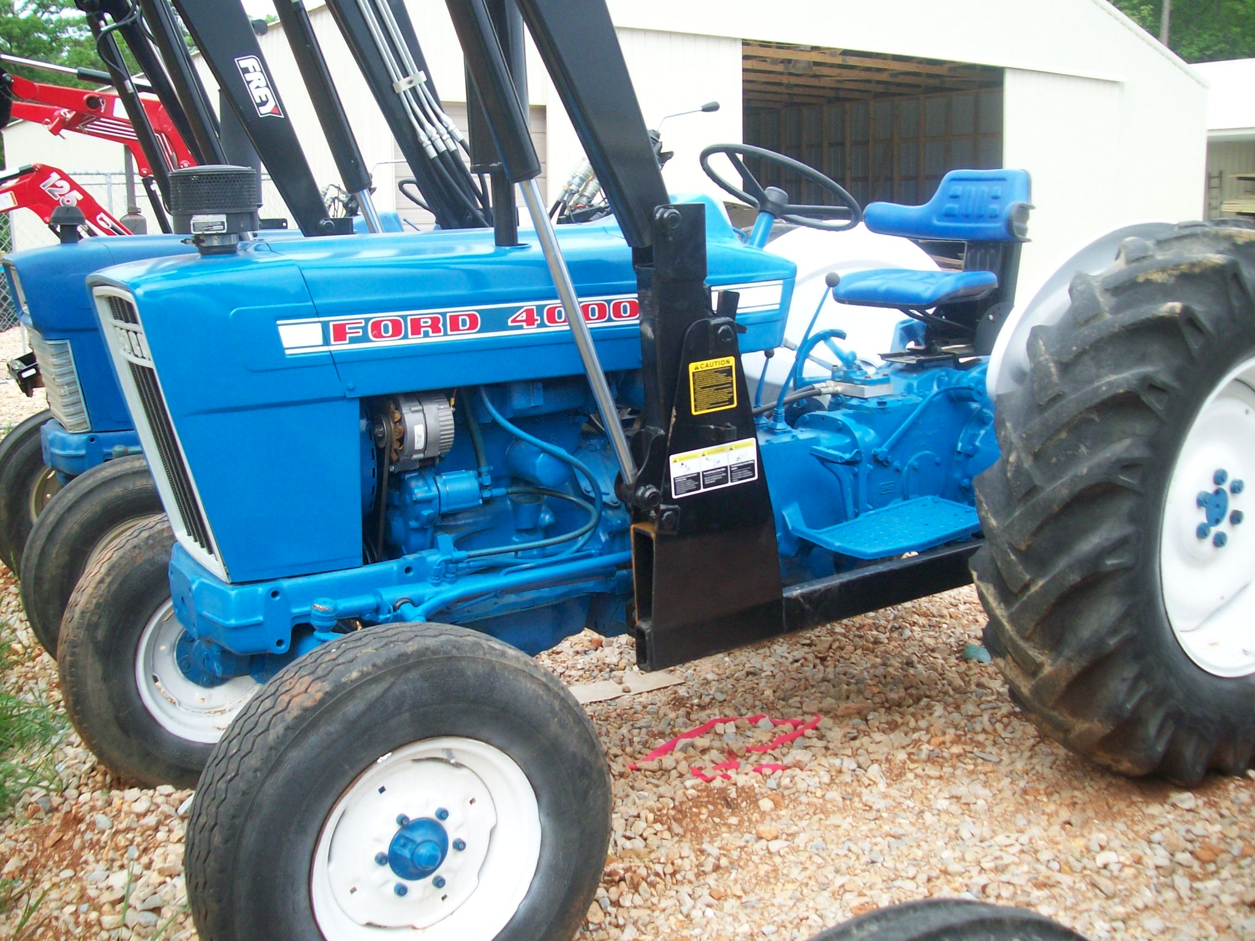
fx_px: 1305
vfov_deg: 39.7
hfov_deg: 51.4
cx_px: 628
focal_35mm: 36
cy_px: 470
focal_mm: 6
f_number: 2.7
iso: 80
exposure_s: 1/147
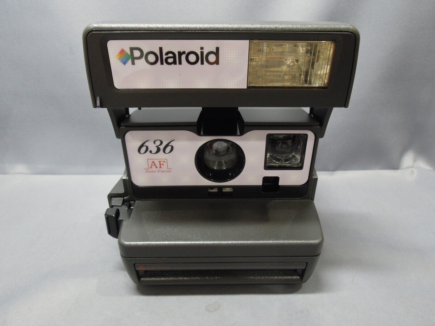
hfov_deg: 71.6
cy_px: 163
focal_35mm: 24
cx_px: 218
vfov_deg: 56.8
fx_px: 302
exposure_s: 1/30
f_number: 3.5
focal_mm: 4.3
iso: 400
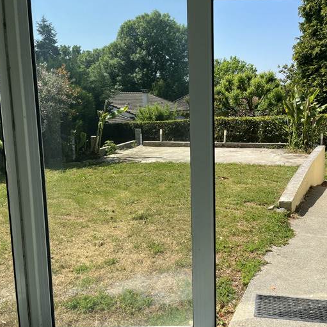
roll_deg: -1.0
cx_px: 216
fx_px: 385
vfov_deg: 46.0
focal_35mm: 36
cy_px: 154
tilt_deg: -10.5
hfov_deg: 45.4
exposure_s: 1/2825
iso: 50
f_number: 1.6
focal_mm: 5.1
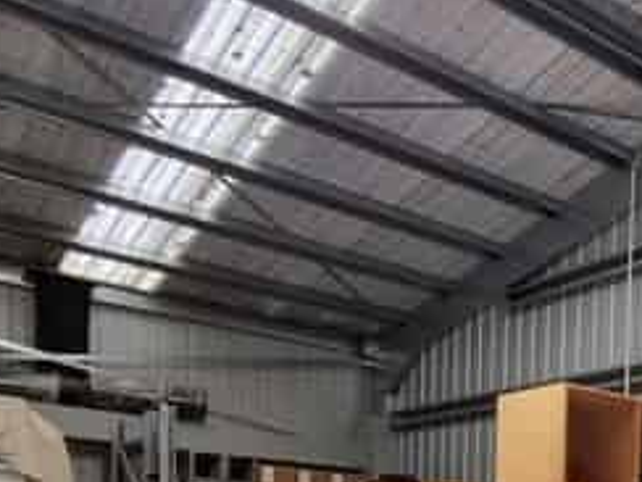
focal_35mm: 35
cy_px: 597
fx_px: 649
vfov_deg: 32.6
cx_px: 655
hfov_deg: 44.1
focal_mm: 1.74
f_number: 2.2
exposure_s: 1/50
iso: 100
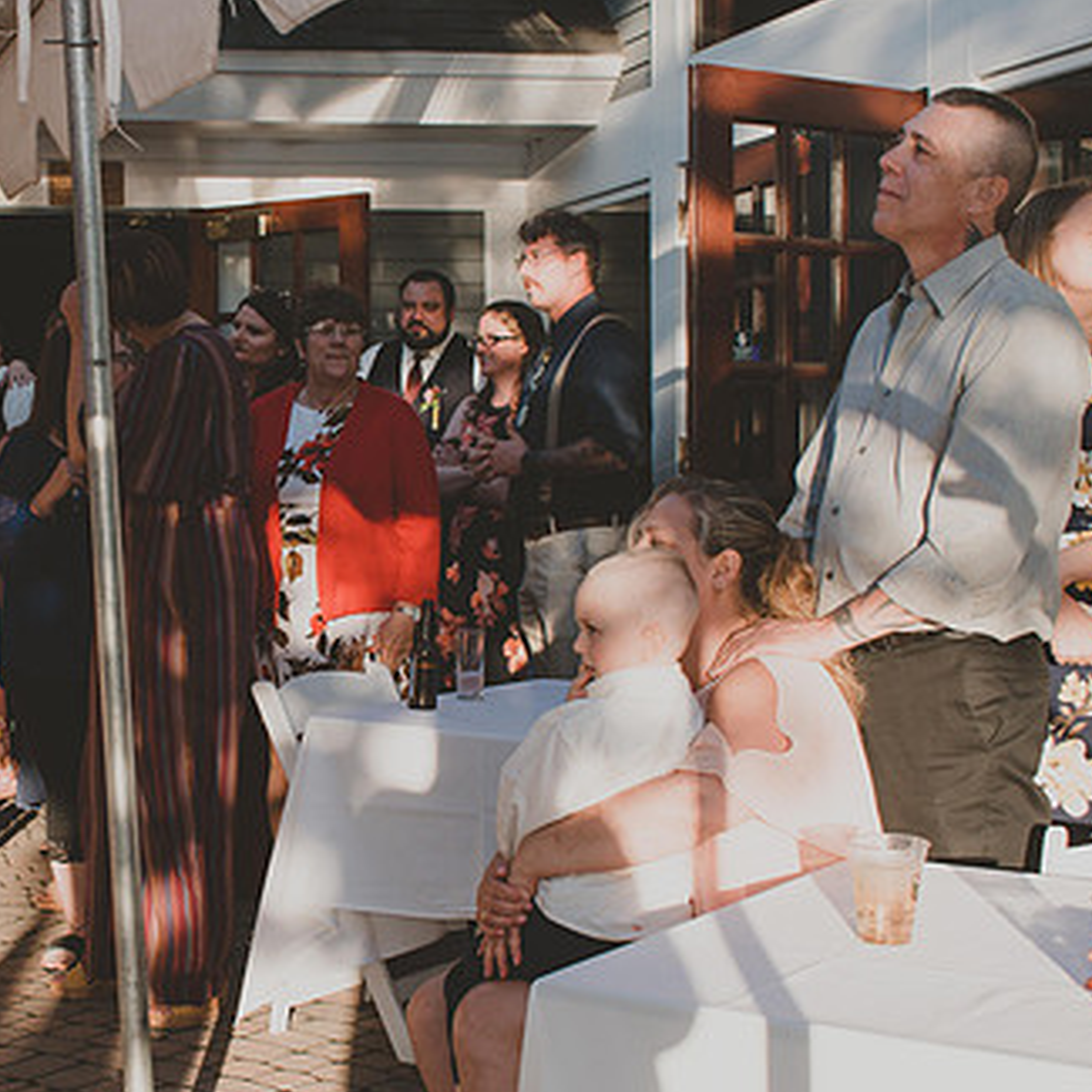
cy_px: 533
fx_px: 2356
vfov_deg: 26.1
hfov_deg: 25.5
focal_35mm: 66
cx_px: 181
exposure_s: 1/160
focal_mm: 29
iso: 100
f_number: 6.3
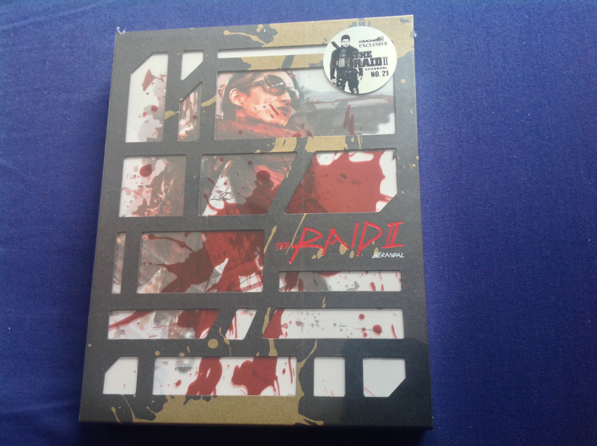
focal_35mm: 35
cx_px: 298
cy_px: 223
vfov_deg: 40.6
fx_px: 603
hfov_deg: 52.7
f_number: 2.4
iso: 50
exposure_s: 1/15
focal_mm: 4.28
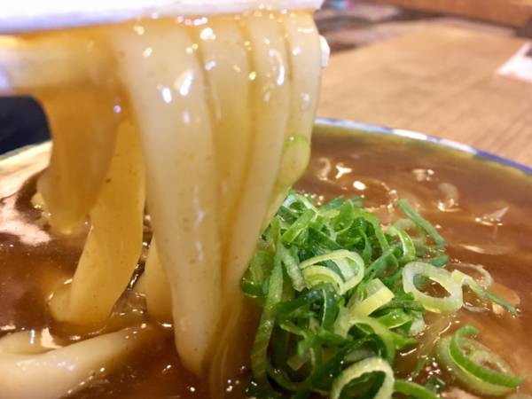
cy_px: 200
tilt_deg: -26.7
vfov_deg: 48.2
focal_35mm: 29
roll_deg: -5.7
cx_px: 266
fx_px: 446
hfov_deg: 61.7
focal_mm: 4.15
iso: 200
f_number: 2.2
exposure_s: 1/20
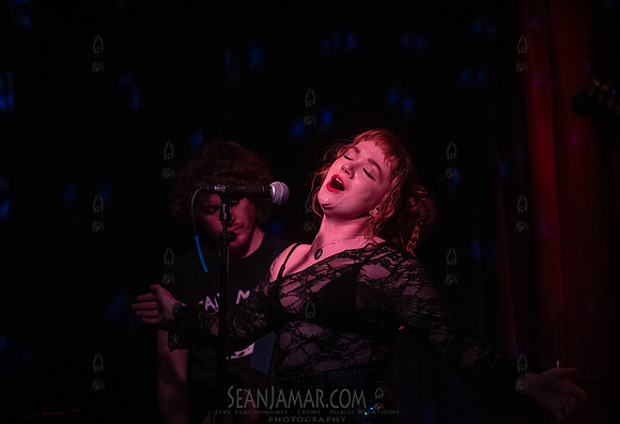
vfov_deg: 10.2
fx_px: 2378
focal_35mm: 137
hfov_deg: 14.9
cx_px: 282
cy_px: 196
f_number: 4
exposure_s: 1/320
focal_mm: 120
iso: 8000
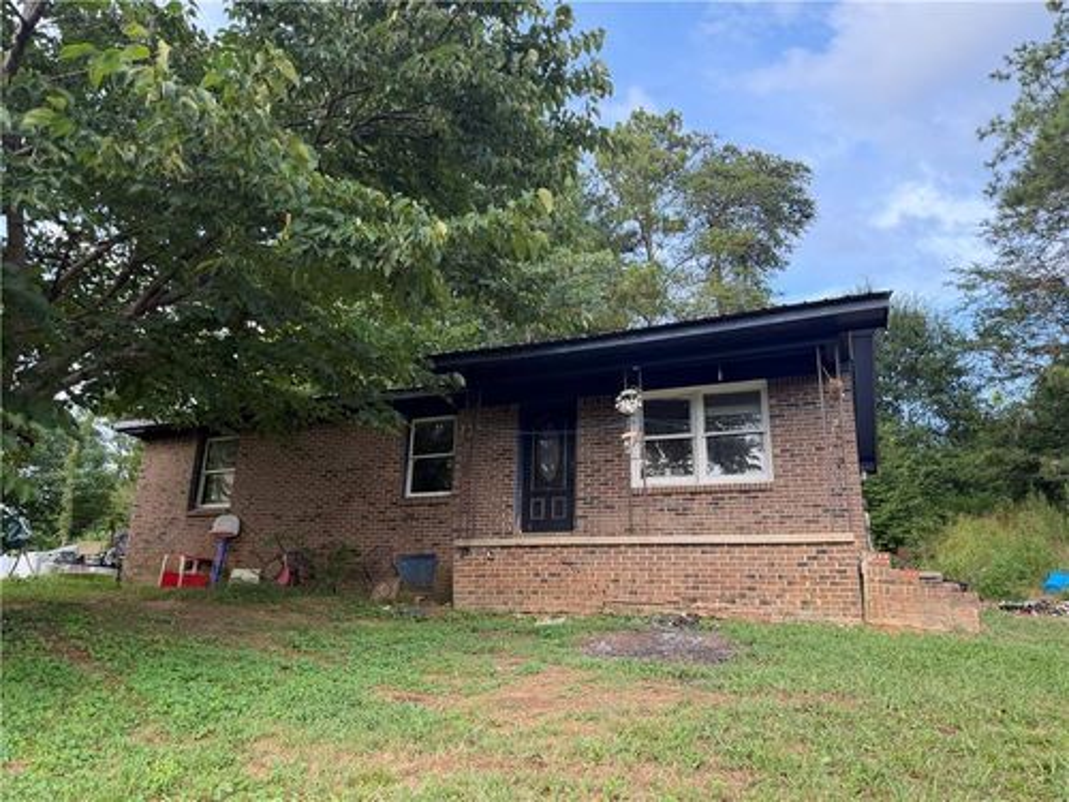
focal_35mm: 24
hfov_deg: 71.6
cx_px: 534
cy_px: 401
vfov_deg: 56.8
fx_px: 741
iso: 80
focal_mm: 6.76
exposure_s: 1/212
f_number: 1.78
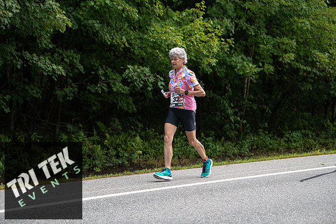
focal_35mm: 112
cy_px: 112
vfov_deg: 12.2
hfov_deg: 18.3
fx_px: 1046
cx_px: 168
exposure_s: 1/250
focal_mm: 112
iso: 200
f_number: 4
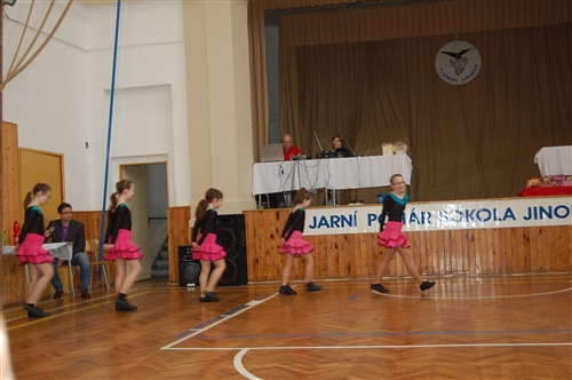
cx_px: 286
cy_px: 190
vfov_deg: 28.9
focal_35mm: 46
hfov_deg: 42.4
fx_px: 738
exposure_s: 1/60
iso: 400
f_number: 4.5
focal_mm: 31
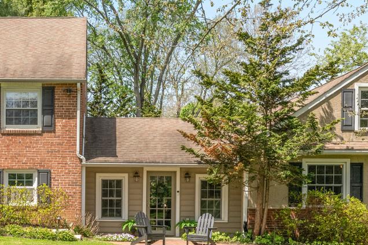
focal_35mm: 58
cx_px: 74
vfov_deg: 23.0
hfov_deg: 33.5
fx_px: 593
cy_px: 198
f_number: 9
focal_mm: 18
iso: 400
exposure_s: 1/640
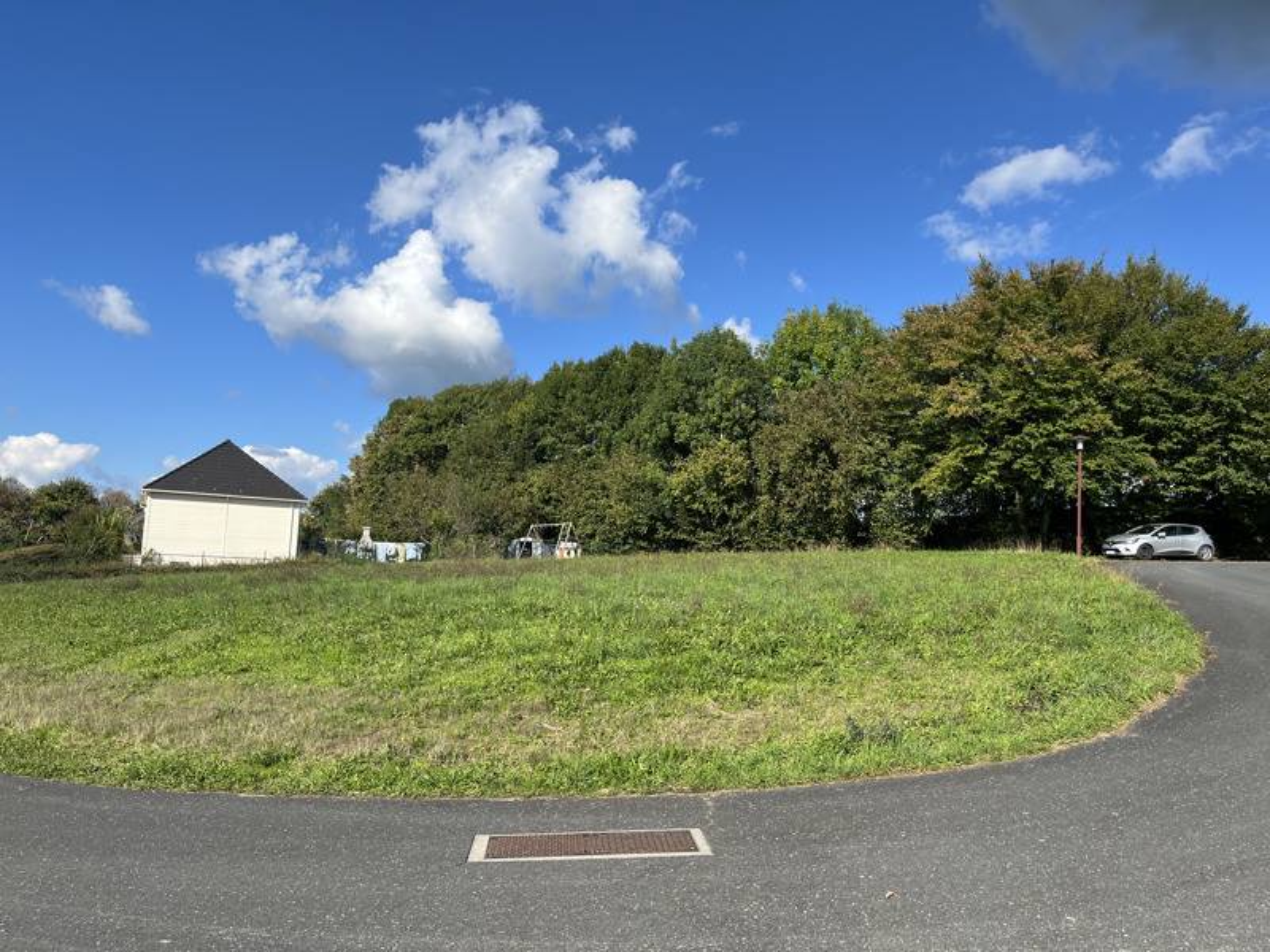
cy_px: 476
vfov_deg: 53.1
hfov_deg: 67.3
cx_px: 635
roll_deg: -1.6
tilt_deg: +7.4
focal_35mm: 26
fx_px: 954
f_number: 1.6
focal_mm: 5.1
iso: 50
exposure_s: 1/3049
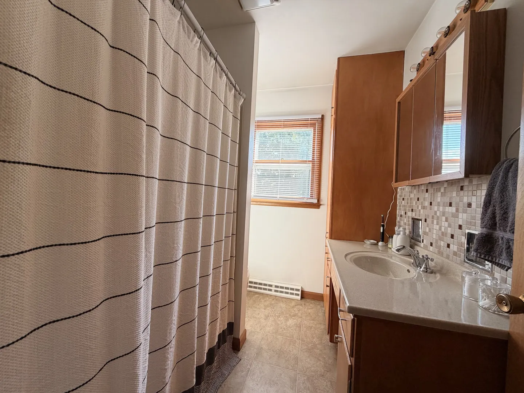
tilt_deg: +0.7
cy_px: 196
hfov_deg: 102.1
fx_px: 212
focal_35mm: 14
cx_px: 262
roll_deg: -2.3
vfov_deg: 85.7
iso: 125
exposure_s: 1/121
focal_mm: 2.22
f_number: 2.2
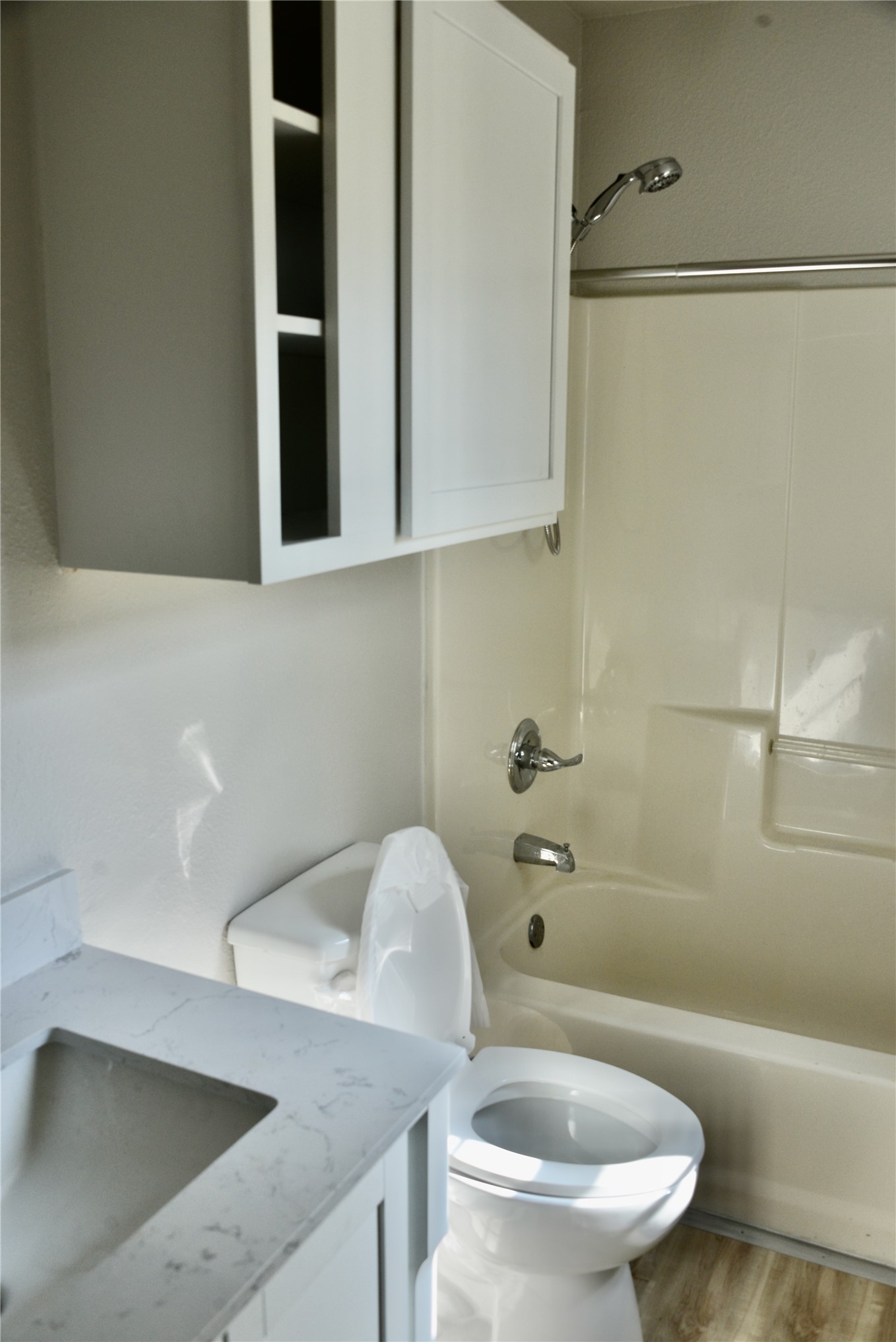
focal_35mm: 32
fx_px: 1193
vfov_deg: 58.7
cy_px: 671
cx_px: 448
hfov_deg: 41.2
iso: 320
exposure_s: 1/160
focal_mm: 32
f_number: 6.3
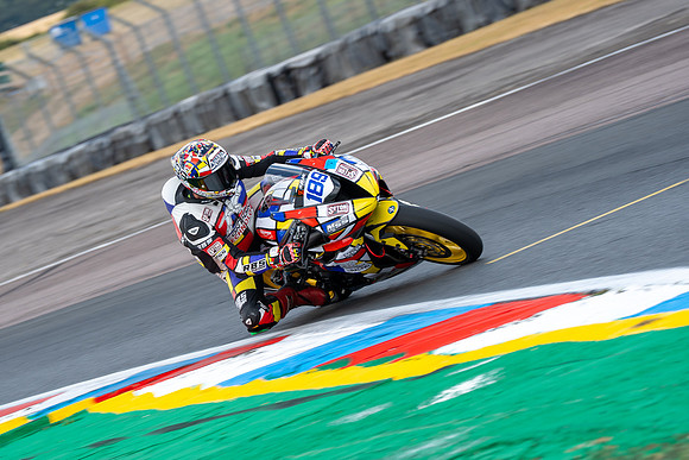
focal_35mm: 243
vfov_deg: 5.7
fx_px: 4649
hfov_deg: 8.5
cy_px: 279
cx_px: 271
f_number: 7.1
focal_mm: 200
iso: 125
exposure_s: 1/250
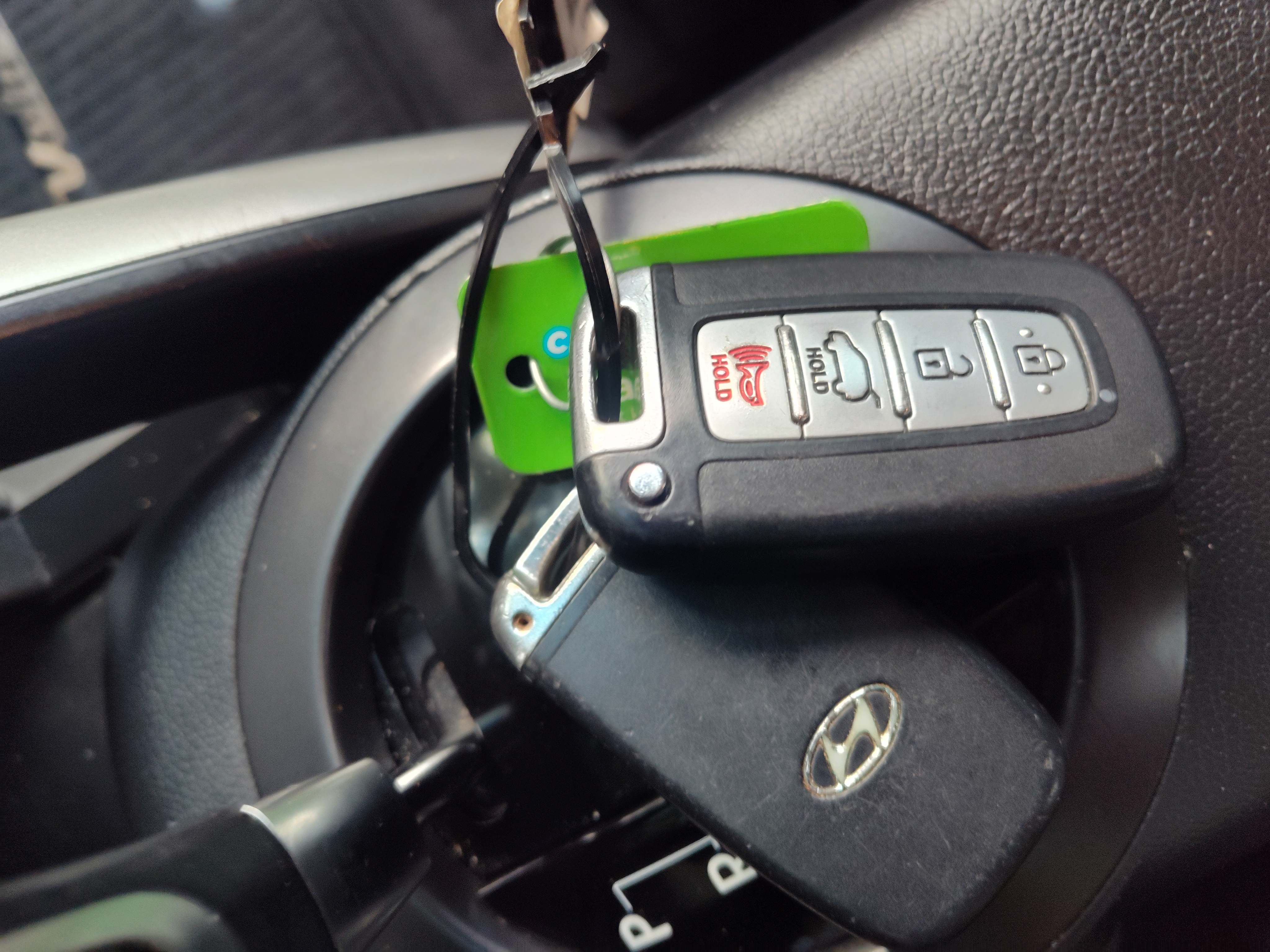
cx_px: 635
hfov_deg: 73.9
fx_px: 844
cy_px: 476
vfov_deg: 58.9
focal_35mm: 23
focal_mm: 5.56
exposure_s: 1/60
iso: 744
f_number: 1.8
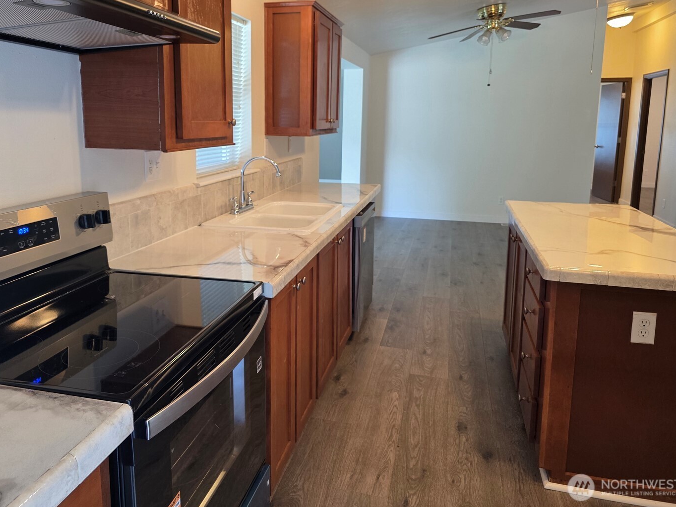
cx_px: 300
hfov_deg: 65.1
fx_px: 527
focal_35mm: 27
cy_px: 210
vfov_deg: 51.1
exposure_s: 1/120
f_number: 1.7
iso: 250
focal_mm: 6.3
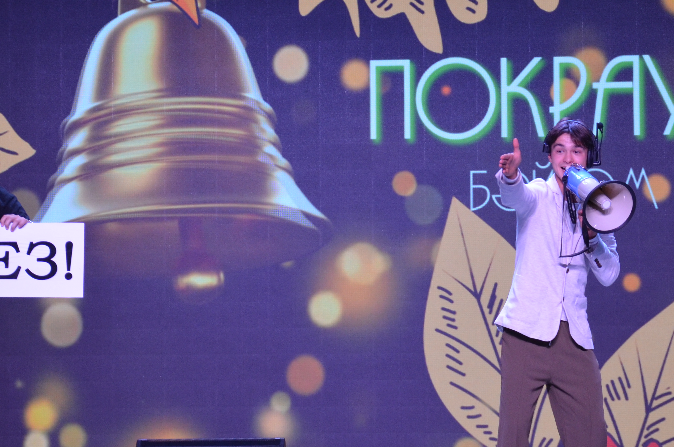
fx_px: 2578
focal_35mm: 138
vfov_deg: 9.9
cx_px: 282
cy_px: 175
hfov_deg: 14.9
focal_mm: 50
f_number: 5
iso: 800
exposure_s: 1/60
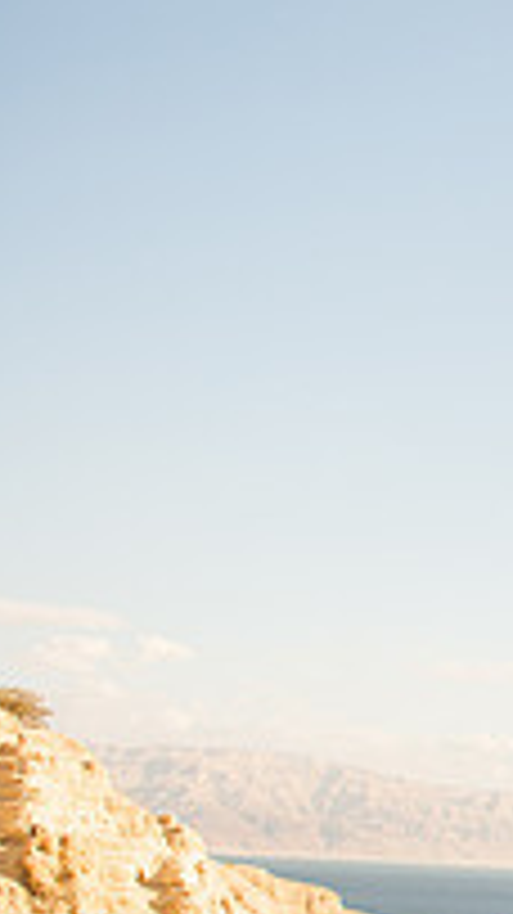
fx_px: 1743
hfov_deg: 12.9
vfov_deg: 29.0
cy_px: 669
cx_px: 1220
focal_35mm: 72
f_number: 2.8
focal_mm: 24
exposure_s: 1/1600
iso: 200
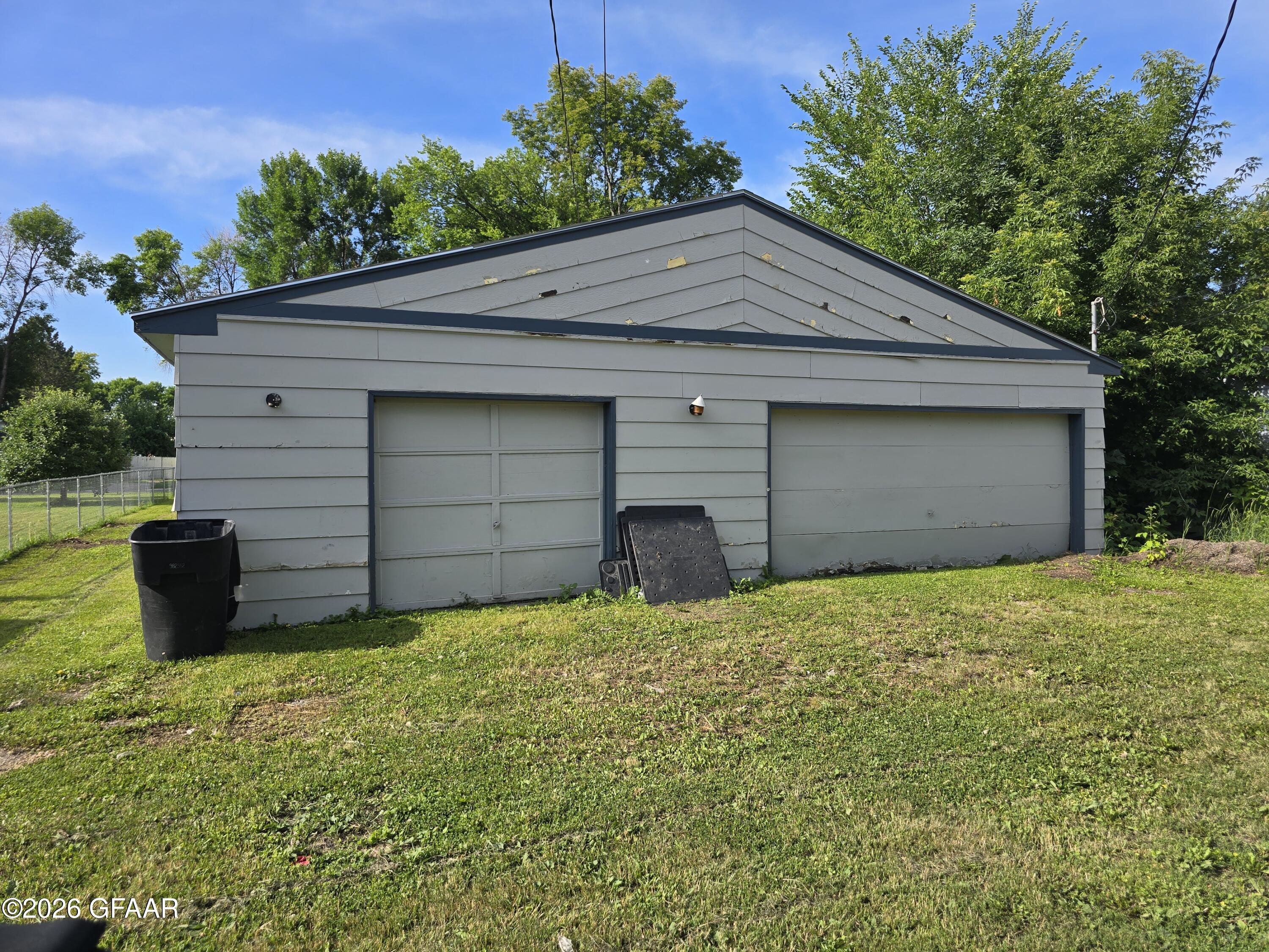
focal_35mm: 23
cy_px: 476
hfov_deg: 73.9
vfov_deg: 58.9
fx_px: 843
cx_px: 634
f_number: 1.7
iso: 12
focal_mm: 6.3
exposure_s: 1/519
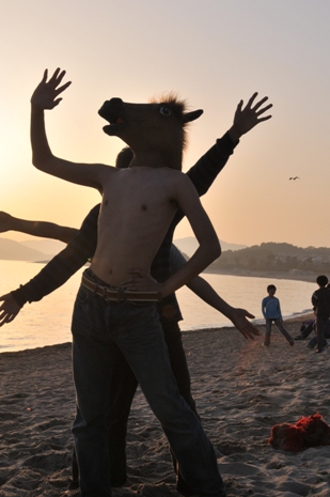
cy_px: 280
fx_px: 909
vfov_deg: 30.5
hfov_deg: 20.5
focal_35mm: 66
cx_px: 134
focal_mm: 32
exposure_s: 1/1000
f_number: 9
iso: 320
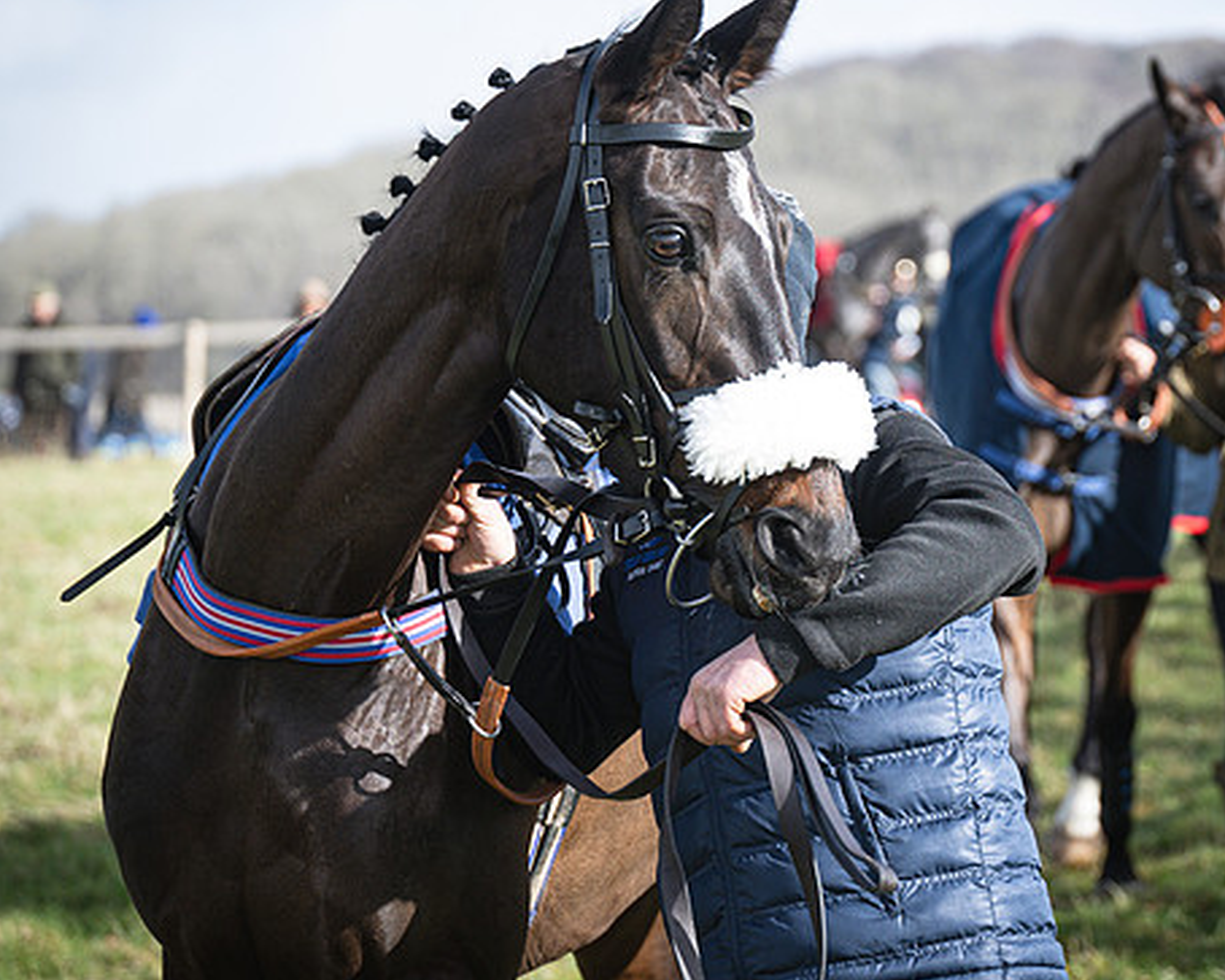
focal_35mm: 166
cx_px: 986
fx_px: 6017
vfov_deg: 9.3
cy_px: 344
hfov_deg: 11.6
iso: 160
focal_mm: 70
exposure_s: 1/1600
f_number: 2.8
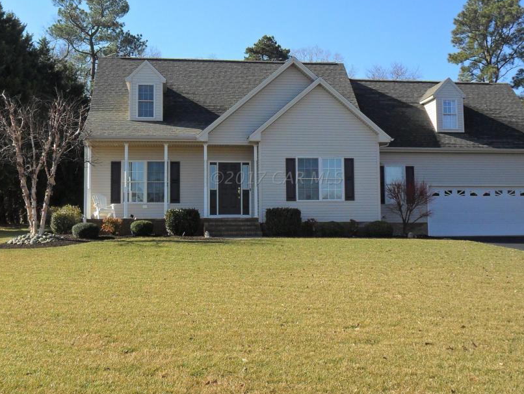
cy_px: 178
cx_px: 276
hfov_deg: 40.4
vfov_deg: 30.9
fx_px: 712
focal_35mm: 47
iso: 100
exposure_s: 1/500
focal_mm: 6.6
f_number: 4
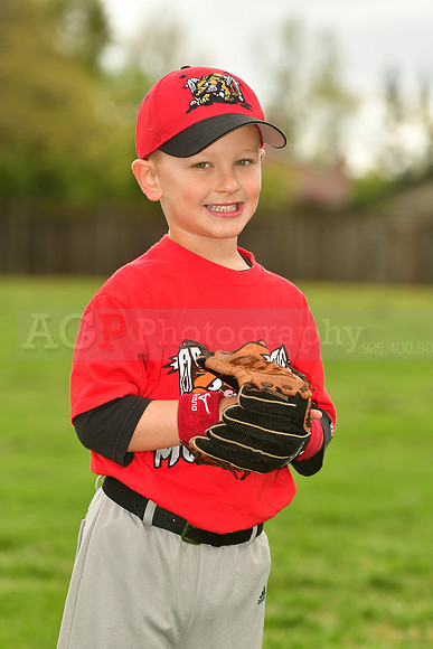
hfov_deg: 6.1
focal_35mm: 225
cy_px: 324
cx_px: 216
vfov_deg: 9.1
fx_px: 4057
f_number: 5
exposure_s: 1/500
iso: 200
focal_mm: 150
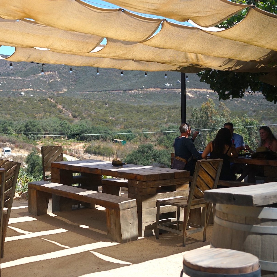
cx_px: 58
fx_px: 444
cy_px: 136
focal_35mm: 49
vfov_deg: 34.7
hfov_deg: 33.7
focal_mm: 35
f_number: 4
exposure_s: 1/2000
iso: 640
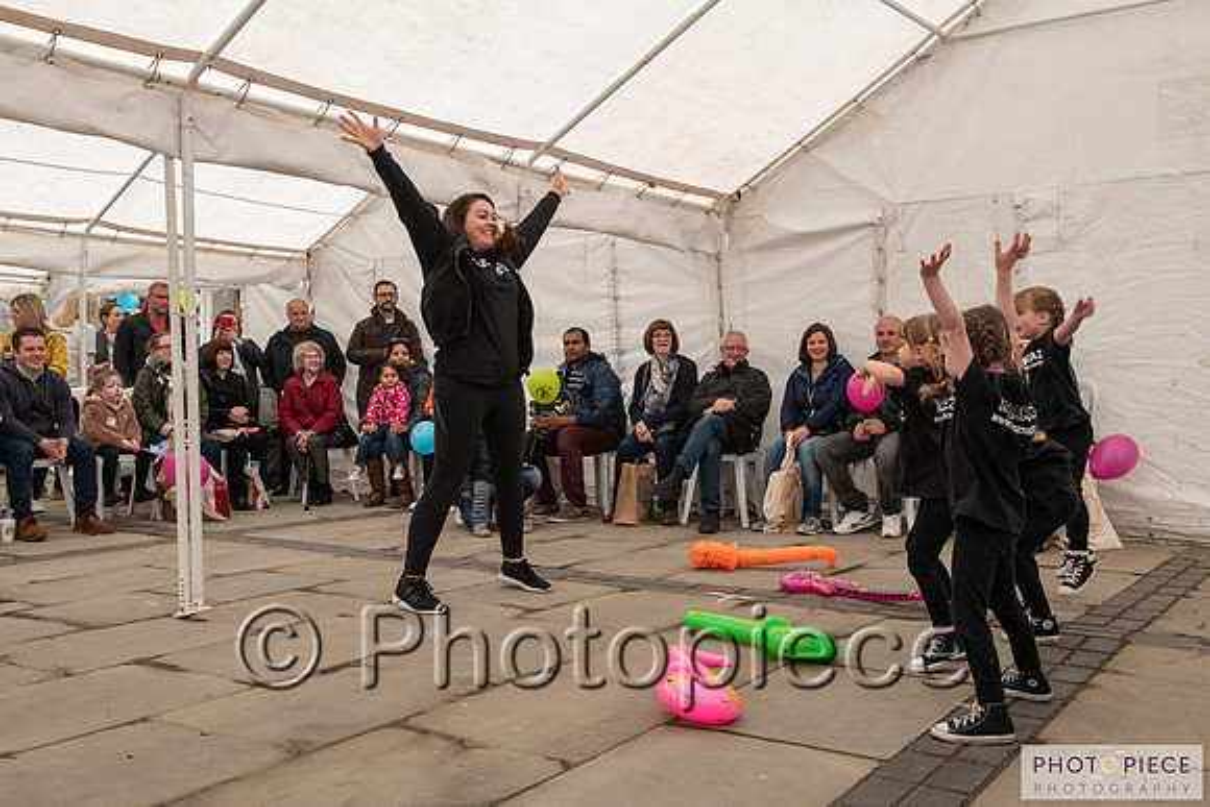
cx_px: 605
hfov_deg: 54.4
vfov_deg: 37.9
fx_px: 1177
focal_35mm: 35
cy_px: 404
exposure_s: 1/320
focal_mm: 35
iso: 1400
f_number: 8
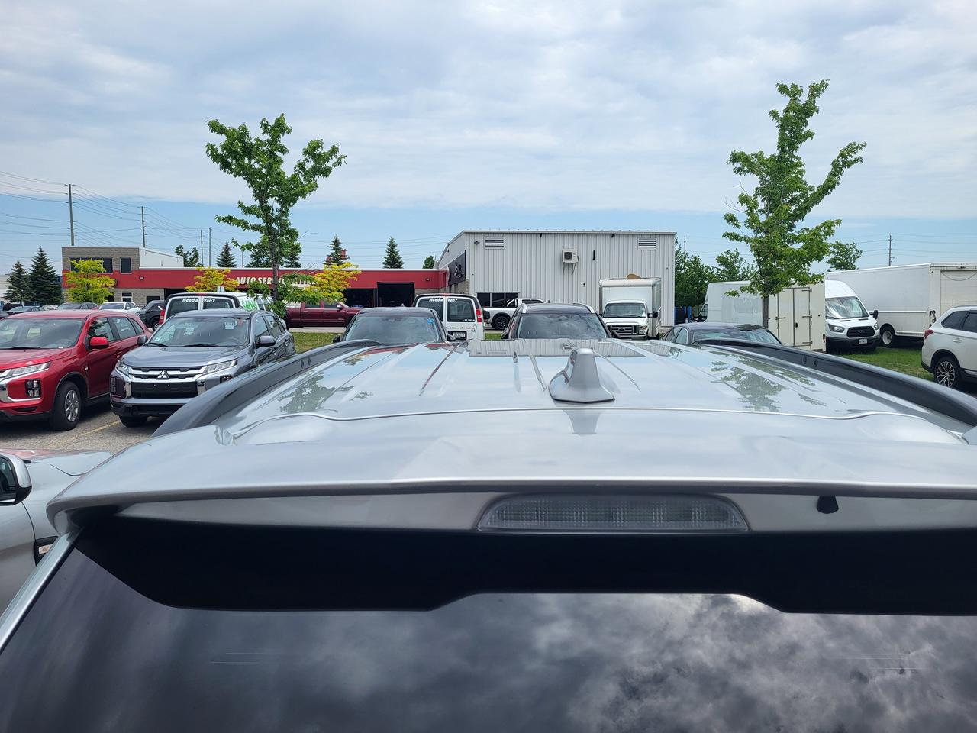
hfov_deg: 67.3
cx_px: 488
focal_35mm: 26
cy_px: 366
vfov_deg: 53.1
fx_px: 734
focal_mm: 5.4
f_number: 1.8
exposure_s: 1/3042
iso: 40
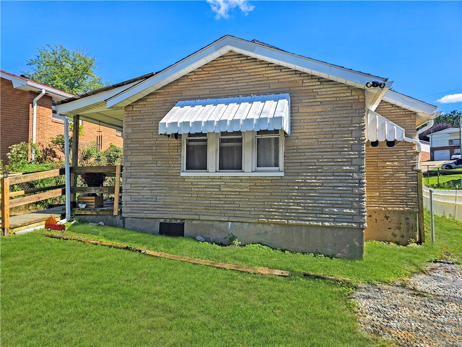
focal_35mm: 23
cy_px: 174
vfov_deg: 58.9
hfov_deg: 73.9
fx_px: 307
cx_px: 231
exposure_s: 1/596
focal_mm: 6.3
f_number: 1.7
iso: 12
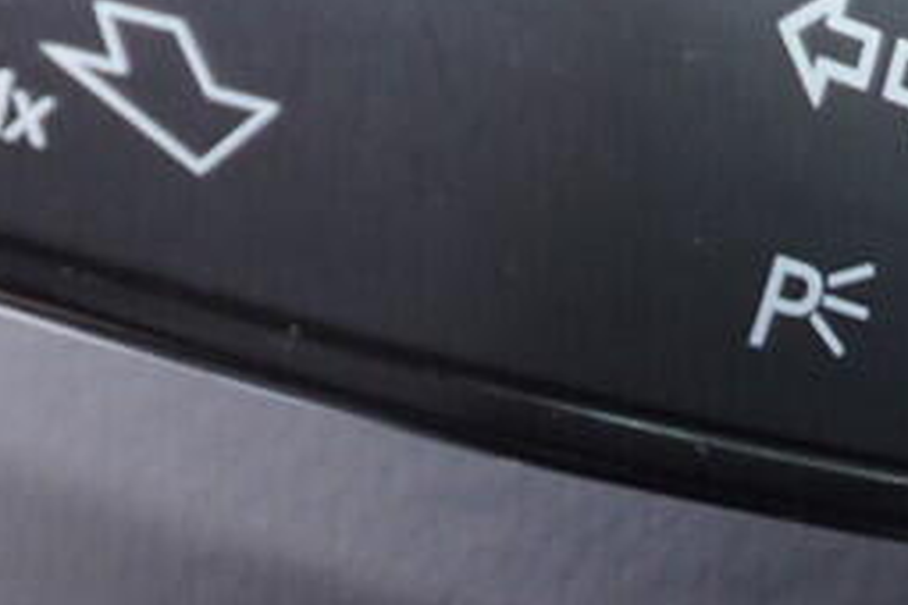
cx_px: 780
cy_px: 893
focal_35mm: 203
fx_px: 5120
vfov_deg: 6.7
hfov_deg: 10.1
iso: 400
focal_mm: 24
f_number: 2.8
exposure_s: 1/40
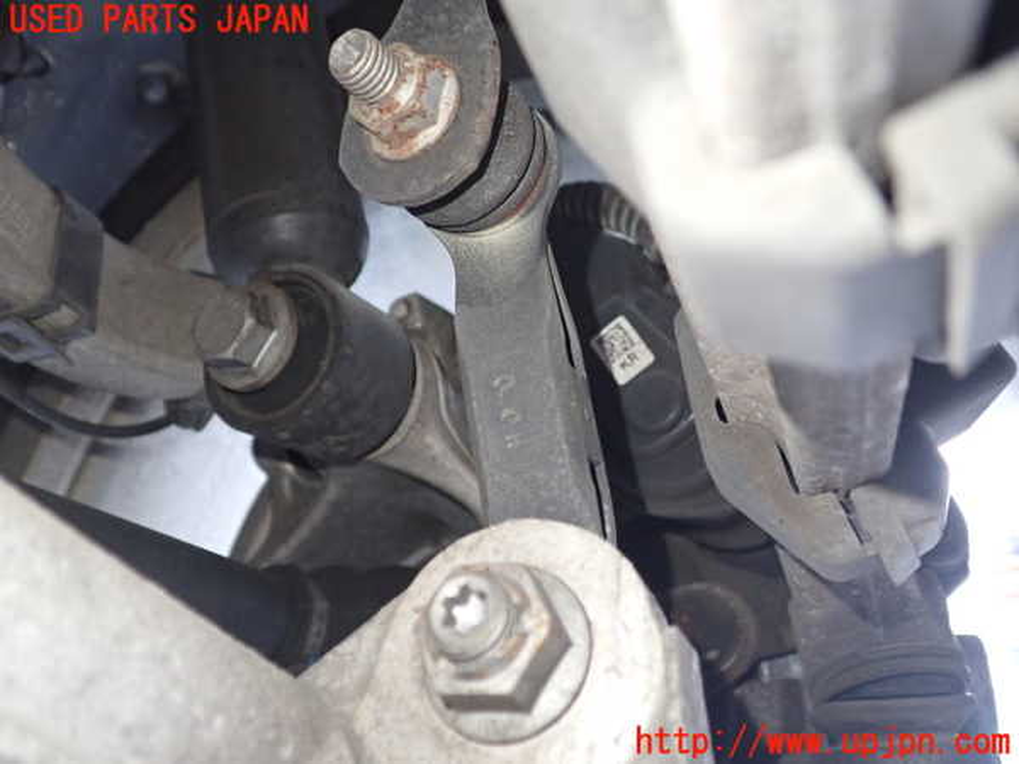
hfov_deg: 60.0
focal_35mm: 30
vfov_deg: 46.8
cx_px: 510
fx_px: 883
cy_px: 382
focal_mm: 5.4
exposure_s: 1/30
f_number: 2.3
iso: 640
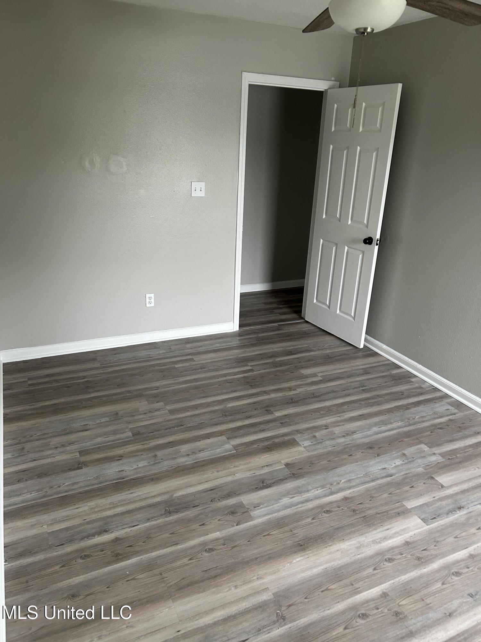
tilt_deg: -20.6
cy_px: 321
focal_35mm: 26
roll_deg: -2.3
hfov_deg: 53.1
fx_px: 482
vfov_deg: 67.3
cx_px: 240
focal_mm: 5.7
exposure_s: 1/60
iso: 160
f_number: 1.5
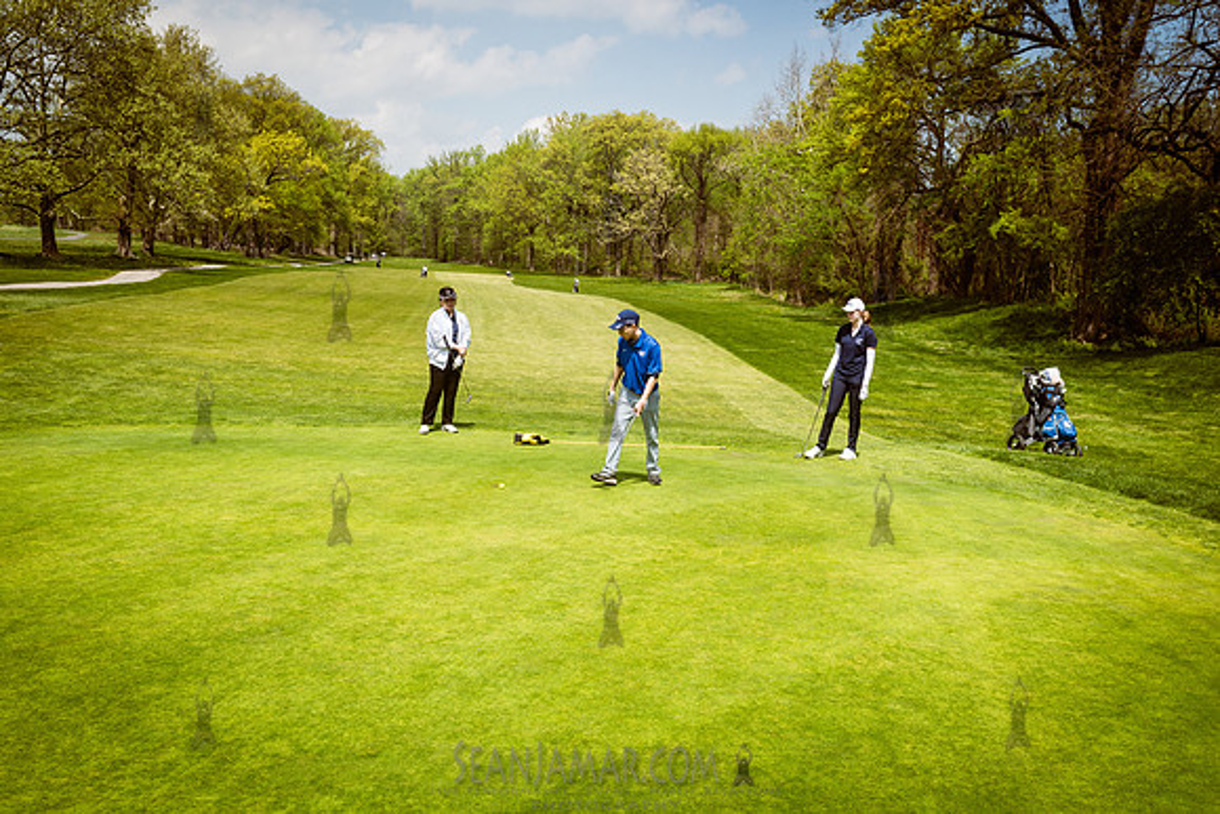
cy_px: 407
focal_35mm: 35
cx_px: 610
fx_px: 1186
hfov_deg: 54.4
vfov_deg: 37.9
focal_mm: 35
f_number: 7.1
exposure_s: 1/500
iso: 200
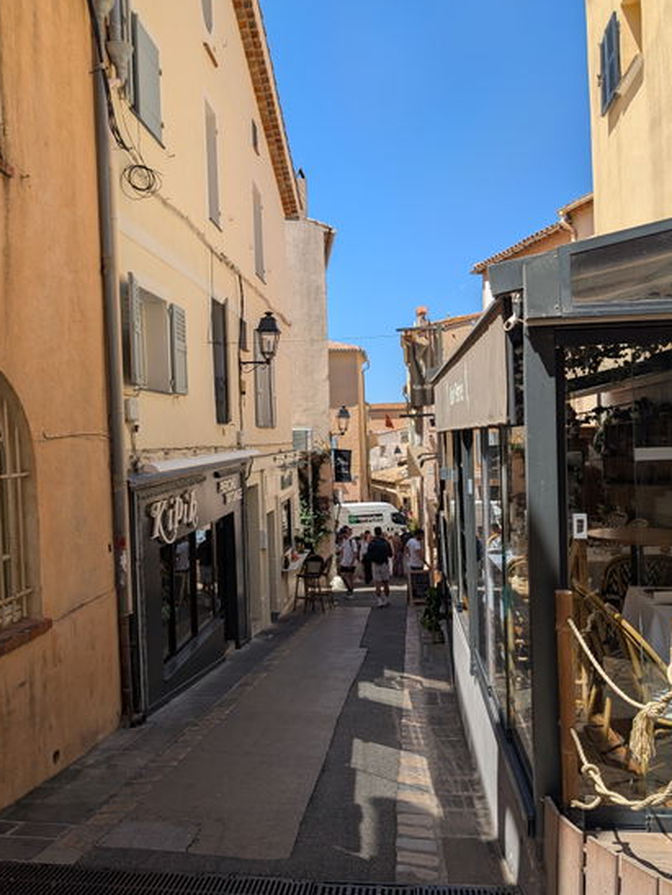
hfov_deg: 49.8
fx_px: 724
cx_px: 319
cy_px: 452
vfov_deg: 63.4
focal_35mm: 28
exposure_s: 1/887
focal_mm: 6.9
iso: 20
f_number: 1.68
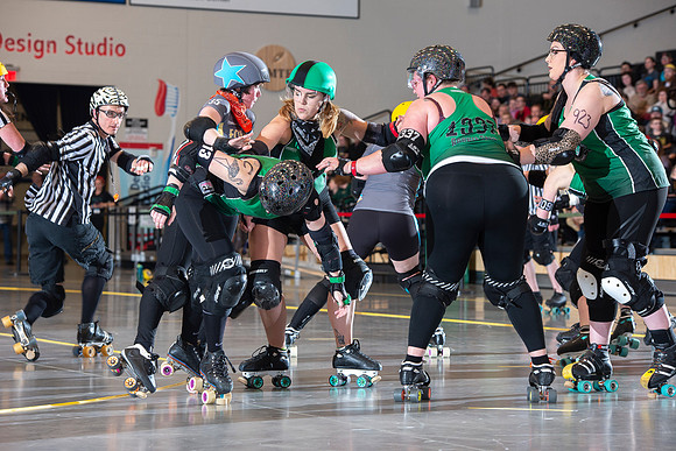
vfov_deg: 11.2
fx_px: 2291
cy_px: 226
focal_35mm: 122
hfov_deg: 16.8
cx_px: 338
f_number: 5.6
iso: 640
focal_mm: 122
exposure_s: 1/160
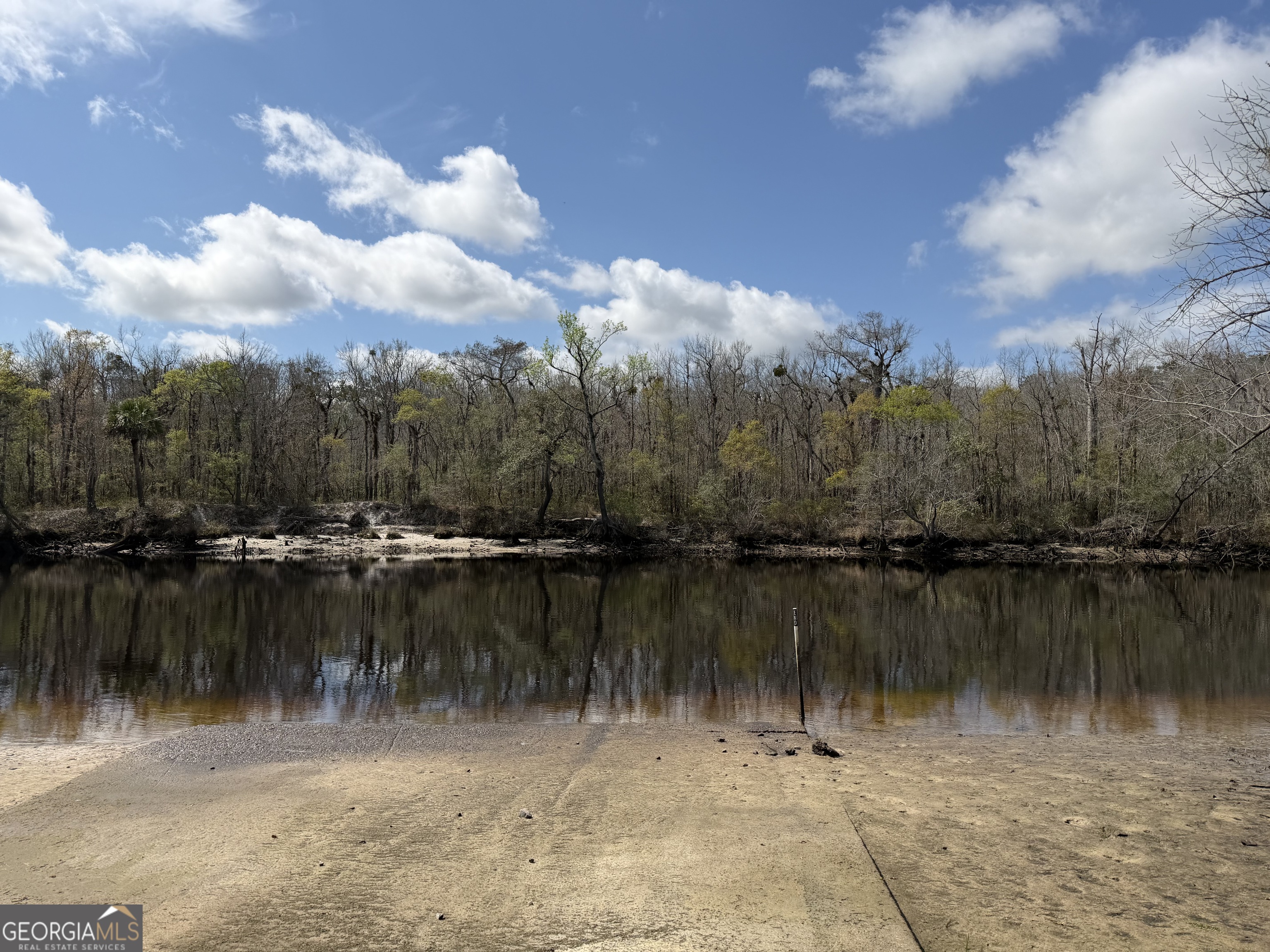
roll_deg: -0.7
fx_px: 881
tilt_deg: +3.1
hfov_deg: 71.6
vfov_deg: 56.8
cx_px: 635
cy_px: 476
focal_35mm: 24
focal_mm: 6.76
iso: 80
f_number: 1.78
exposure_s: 1/6173
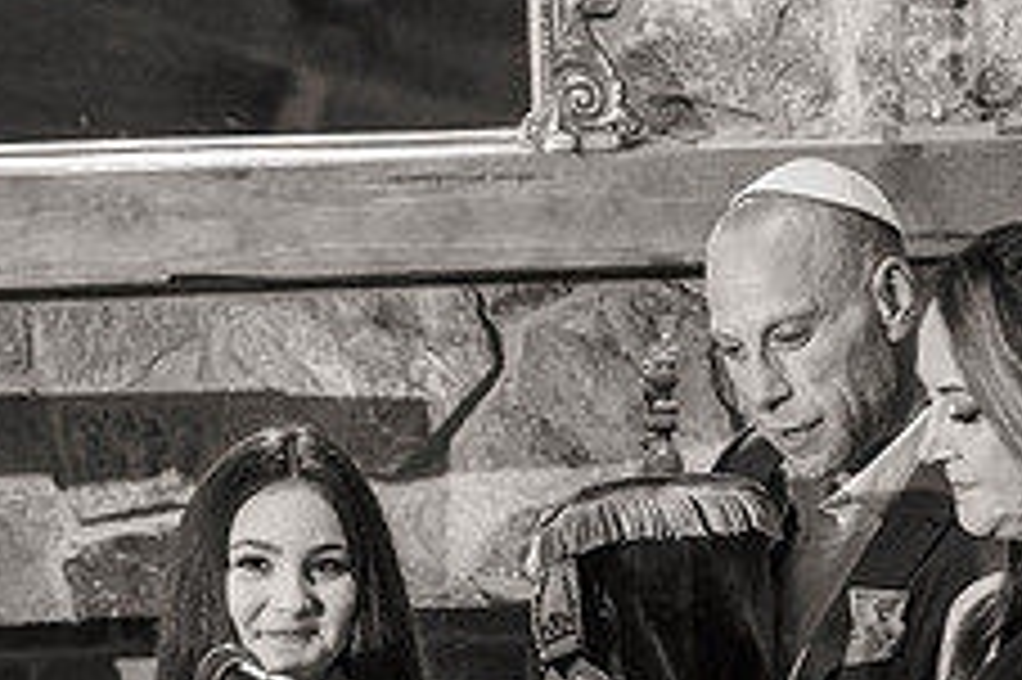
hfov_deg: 9.3
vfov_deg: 6.2
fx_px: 6241
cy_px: 705
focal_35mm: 220
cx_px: 194
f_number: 4
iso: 1250
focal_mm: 86
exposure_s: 1/125
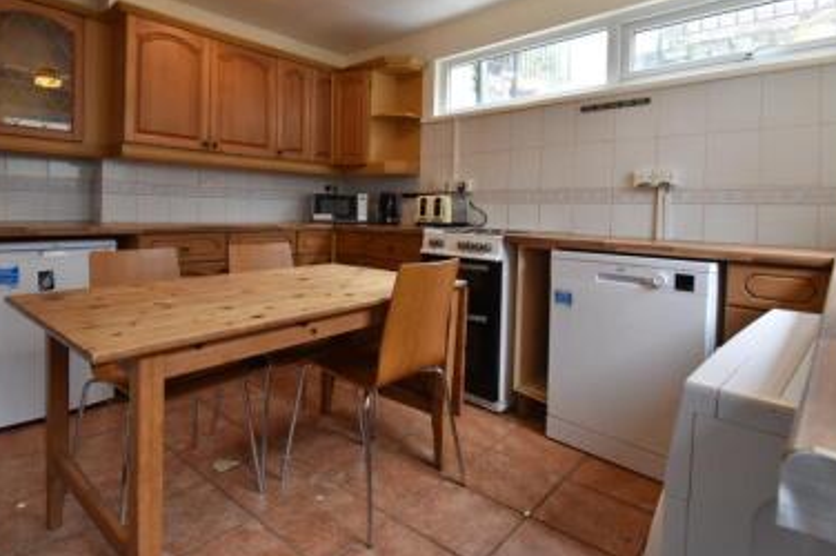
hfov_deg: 86.5
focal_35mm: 19
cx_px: 362
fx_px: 441
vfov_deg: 63.8
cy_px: 219
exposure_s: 1/15
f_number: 8
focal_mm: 10
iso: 720
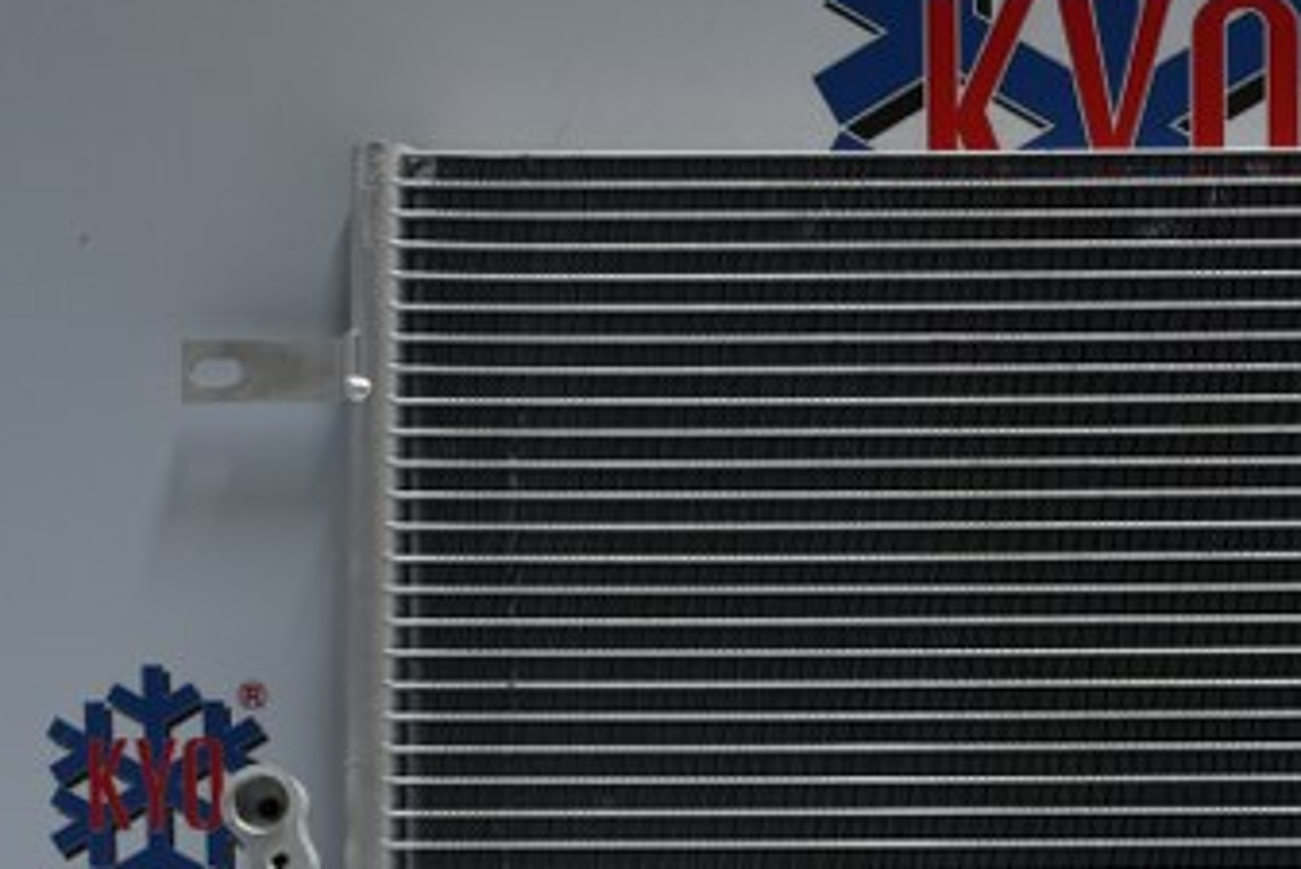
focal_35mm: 80
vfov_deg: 17.0
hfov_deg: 24.8
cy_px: 653
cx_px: 1100
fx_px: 2892
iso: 500
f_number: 4.8
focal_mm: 30
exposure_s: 1/50
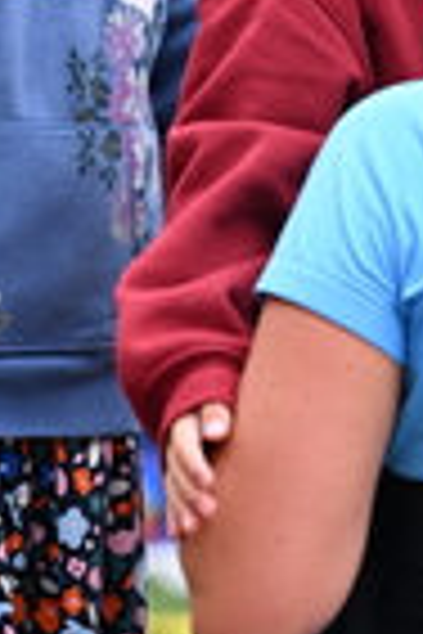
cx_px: 272
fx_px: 9622
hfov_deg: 2.5
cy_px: 36
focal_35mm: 546
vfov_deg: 3.8
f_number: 2.8
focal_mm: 140
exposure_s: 1/1600
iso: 640
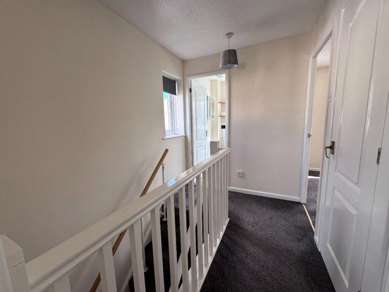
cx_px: 194
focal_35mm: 14
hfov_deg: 102.1
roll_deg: +1.9
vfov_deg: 85.7
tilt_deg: -8.0
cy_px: 146
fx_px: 157
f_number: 2.2
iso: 50
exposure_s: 1/99
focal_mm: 2.22
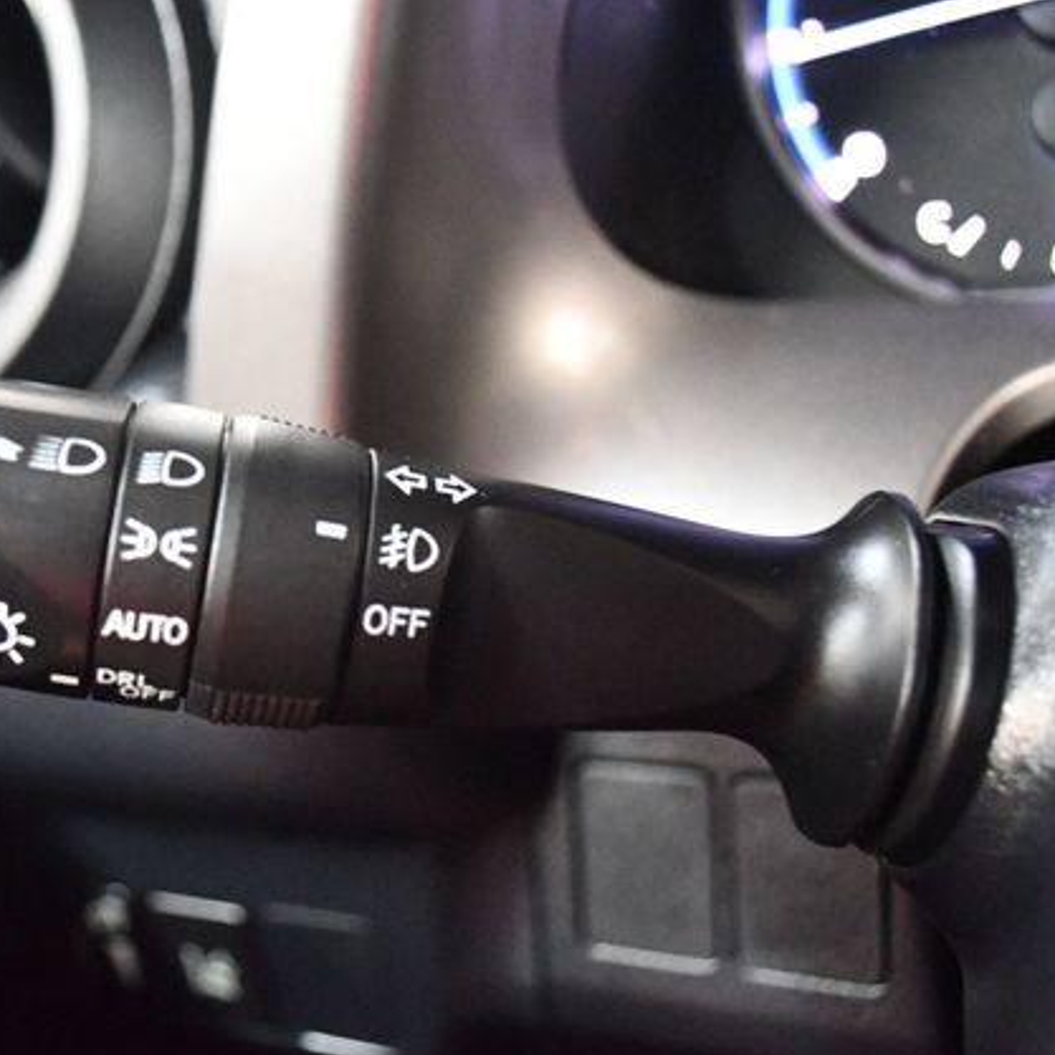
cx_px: 309
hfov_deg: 38.5
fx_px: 1483
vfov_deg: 39.2
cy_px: 536
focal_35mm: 43
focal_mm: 22
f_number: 4
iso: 12800
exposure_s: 1/15
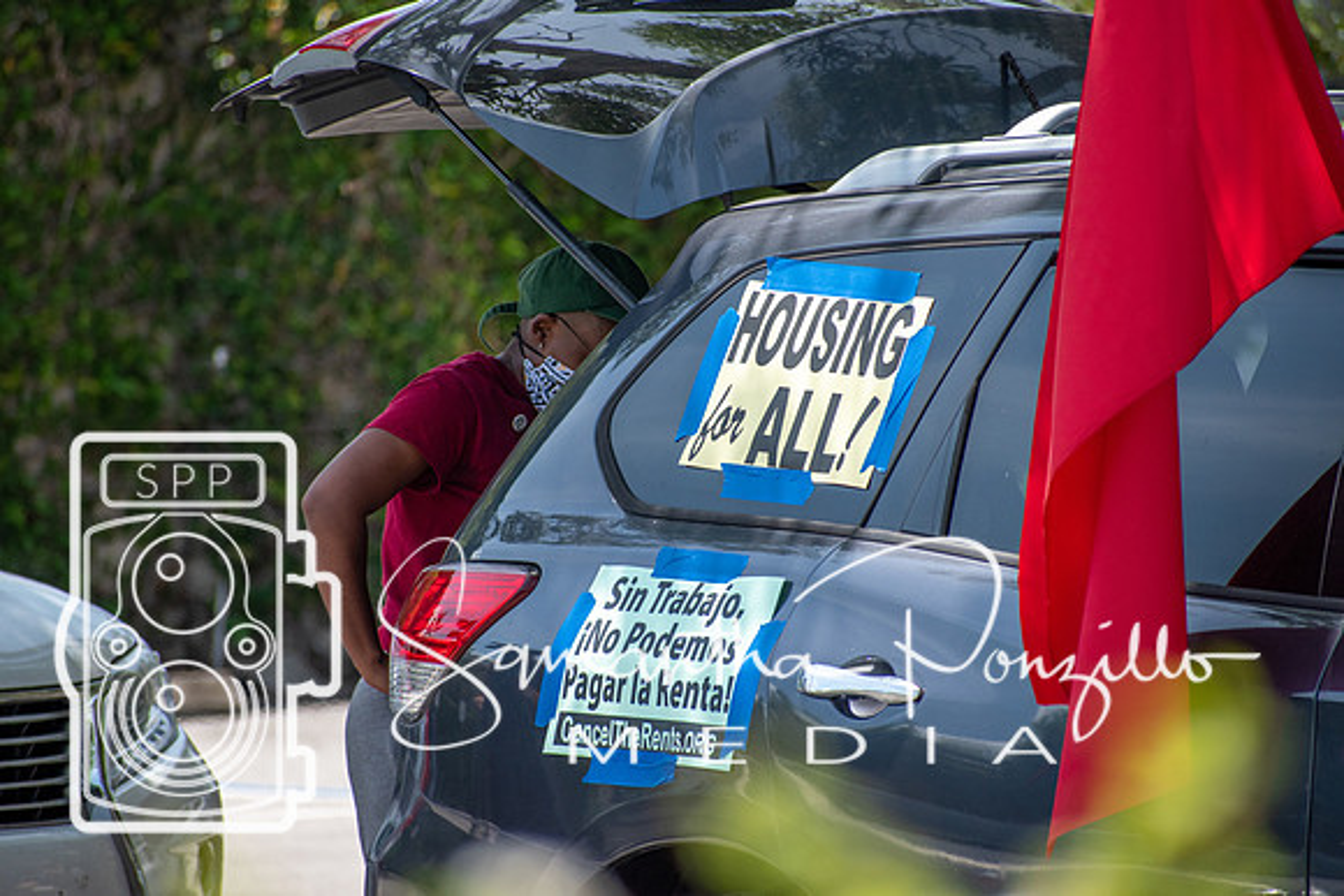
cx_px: 672
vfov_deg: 3.4
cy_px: 448
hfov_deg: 5.1
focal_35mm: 405
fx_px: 15123
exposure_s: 1/1000
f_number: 6.3
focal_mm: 270
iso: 400
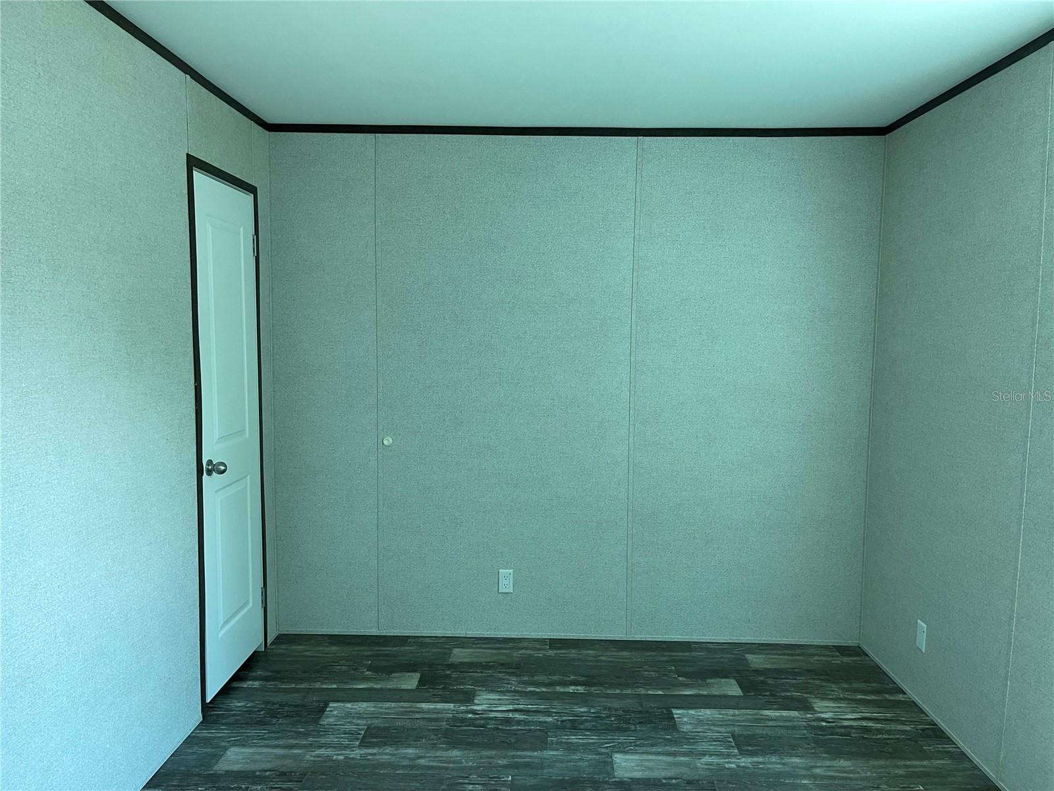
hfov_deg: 69.4
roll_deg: -1.2
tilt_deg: -5.4
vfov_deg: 54.9
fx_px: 761
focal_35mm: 25
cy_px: 396
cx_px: 527
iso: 160
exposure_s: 1/60
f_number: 1.6
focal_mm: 5.1
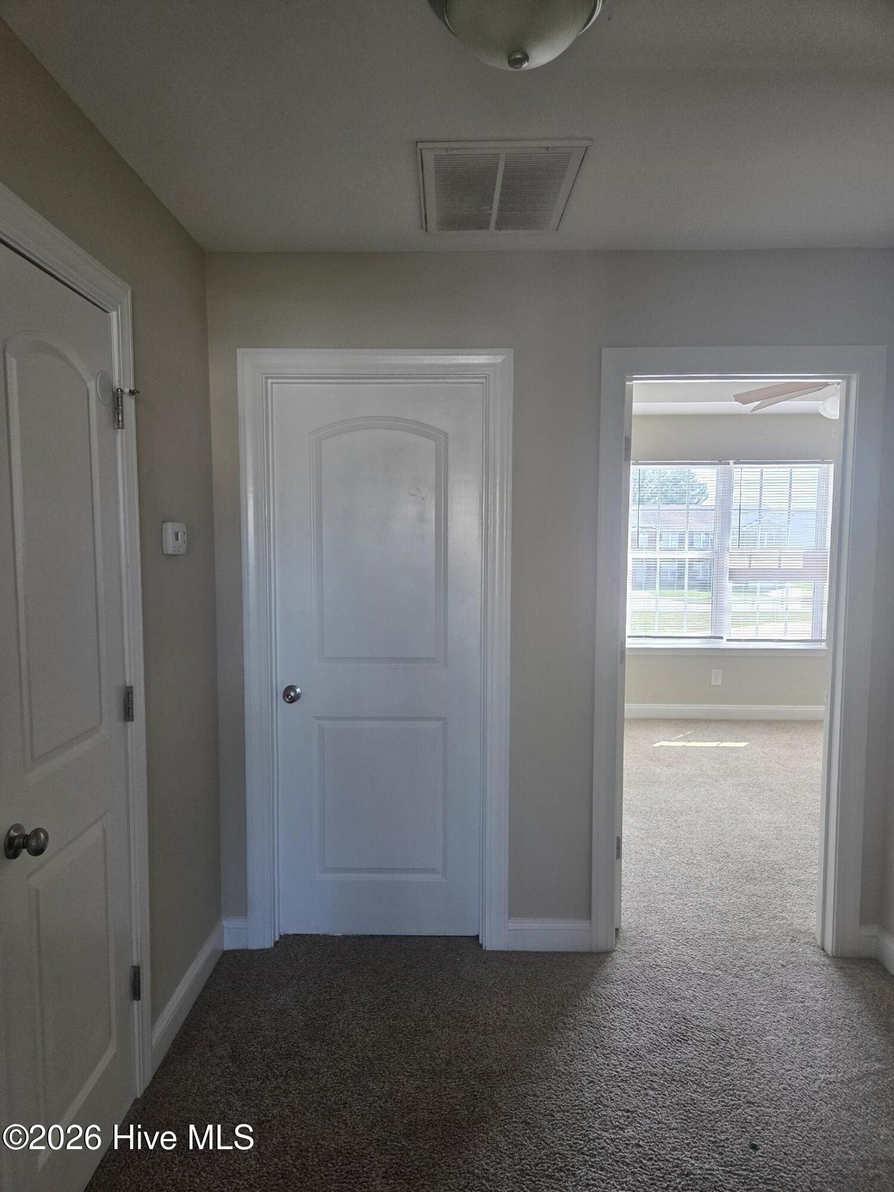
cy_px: 596
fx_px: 792
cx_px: 447
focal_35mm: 23
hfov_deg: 58.9
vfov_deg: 73.9
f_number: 1.8
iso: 200
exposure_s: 1/120
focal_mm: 5.4
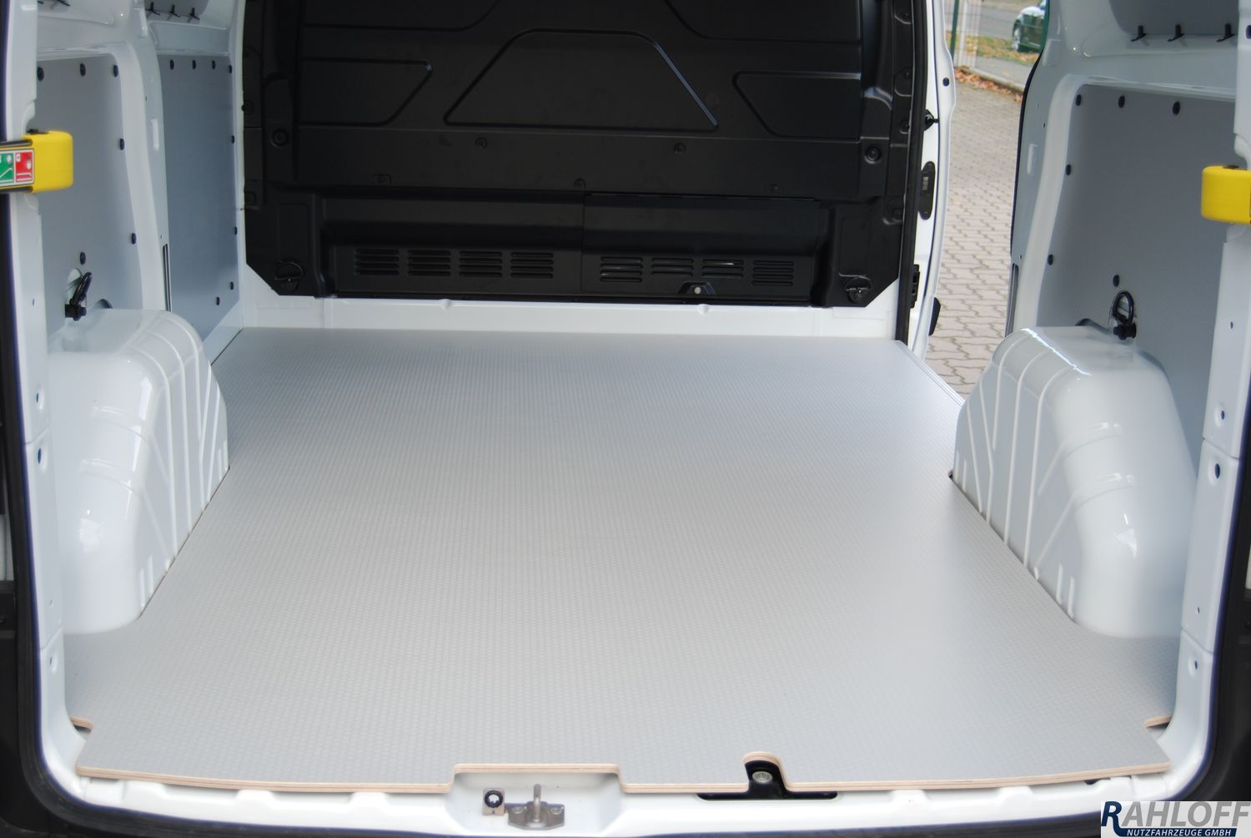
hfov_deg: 42.3
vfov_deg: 29.0
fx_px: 1618
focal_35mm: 46
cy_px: 419
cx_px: 626
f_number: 5
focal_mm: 31
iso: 200
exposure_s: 1/100
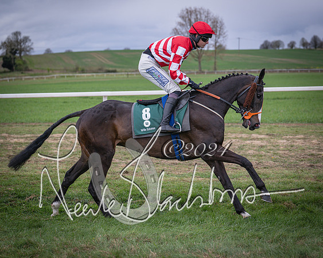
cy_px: 132
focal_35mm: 94
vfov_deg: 16.4
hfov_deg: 20.4
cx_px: 159
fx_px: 896
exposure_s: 1/1600
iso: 400
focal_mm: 71
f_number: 3.2
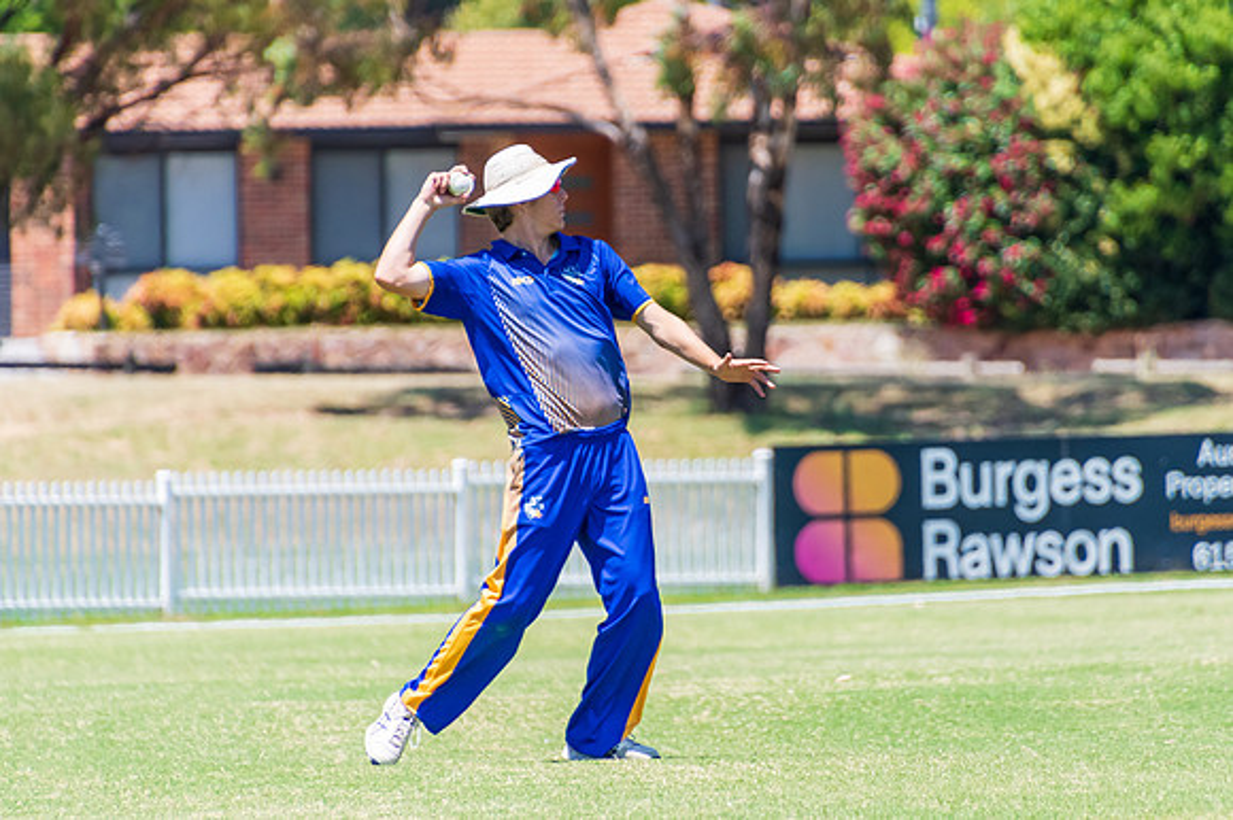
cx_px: 703
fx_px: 23407
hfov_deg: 3.0
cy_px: 353
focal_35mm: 684
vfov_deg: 2.0
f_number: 6.3
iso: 400
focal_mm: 400
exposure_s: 1/1600
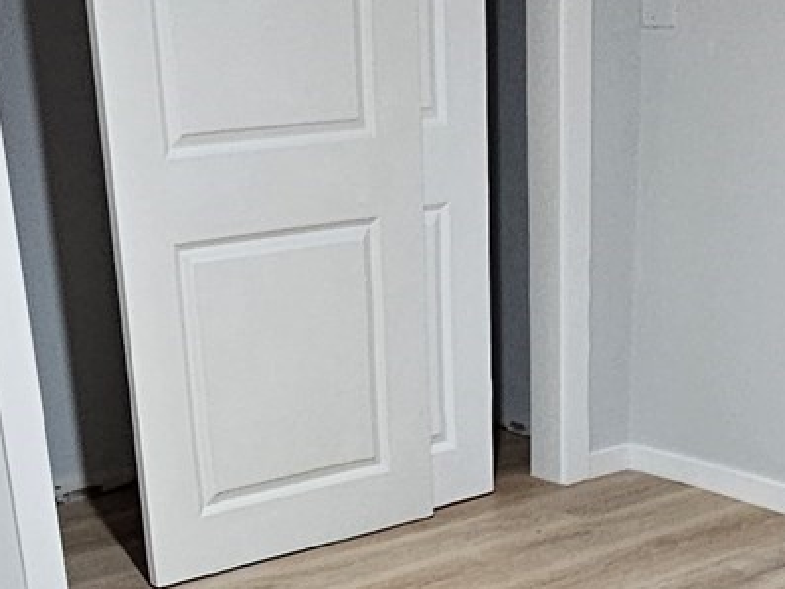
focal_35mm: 67
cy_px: 787
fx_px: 1520
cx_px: 451
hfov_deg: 28.9
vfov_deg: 20.0
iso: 500
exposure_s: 1/30
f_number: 2.2
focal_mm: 2.2
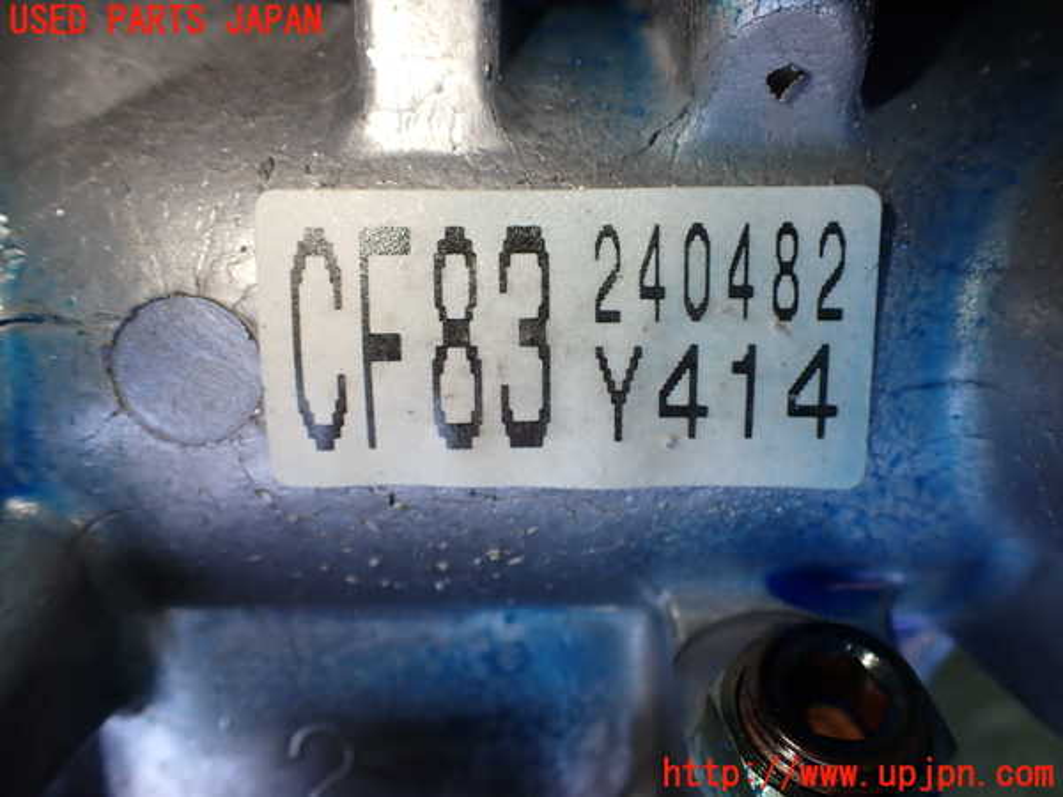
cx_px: 532
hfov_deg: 60.0
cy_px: 398
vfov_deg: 46.8
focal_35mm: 30
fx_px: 921
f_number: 2.3
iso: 100
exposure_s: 1/160
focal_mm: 5.4
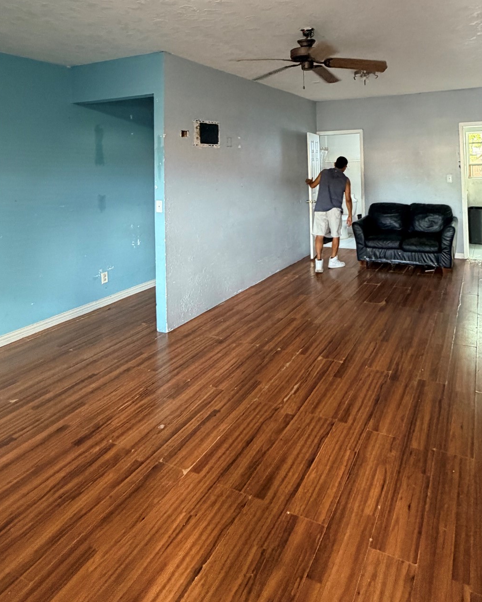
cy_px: 158
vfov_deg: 70.5
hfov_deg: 61.7
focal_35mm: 22
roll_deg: +2.2
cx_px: 320
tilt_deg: +1.5
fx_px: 392
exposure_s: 1/70
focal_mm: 2.22
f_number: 2.2
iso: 320
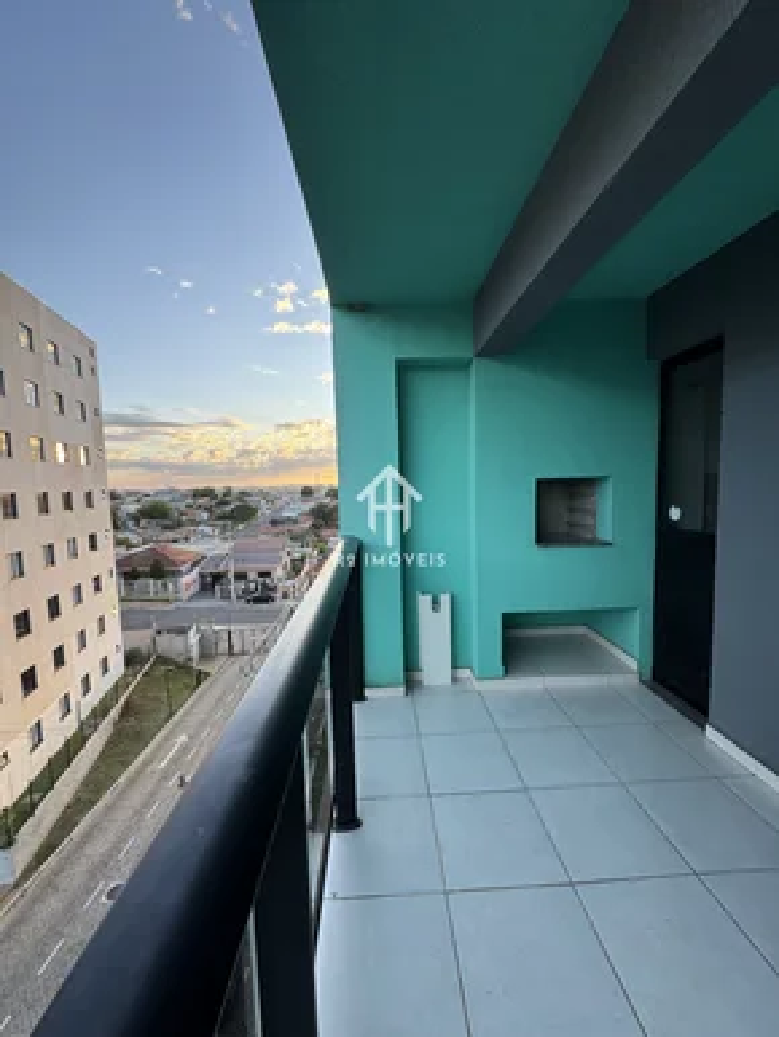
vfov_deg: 102.0
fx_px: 420
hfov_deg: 85.7
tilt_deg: -5.1
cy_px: 518
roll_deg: +2.0
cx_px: 390
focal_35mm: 14
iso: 40
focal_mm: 2.22
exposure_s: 1/111
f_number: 2.2
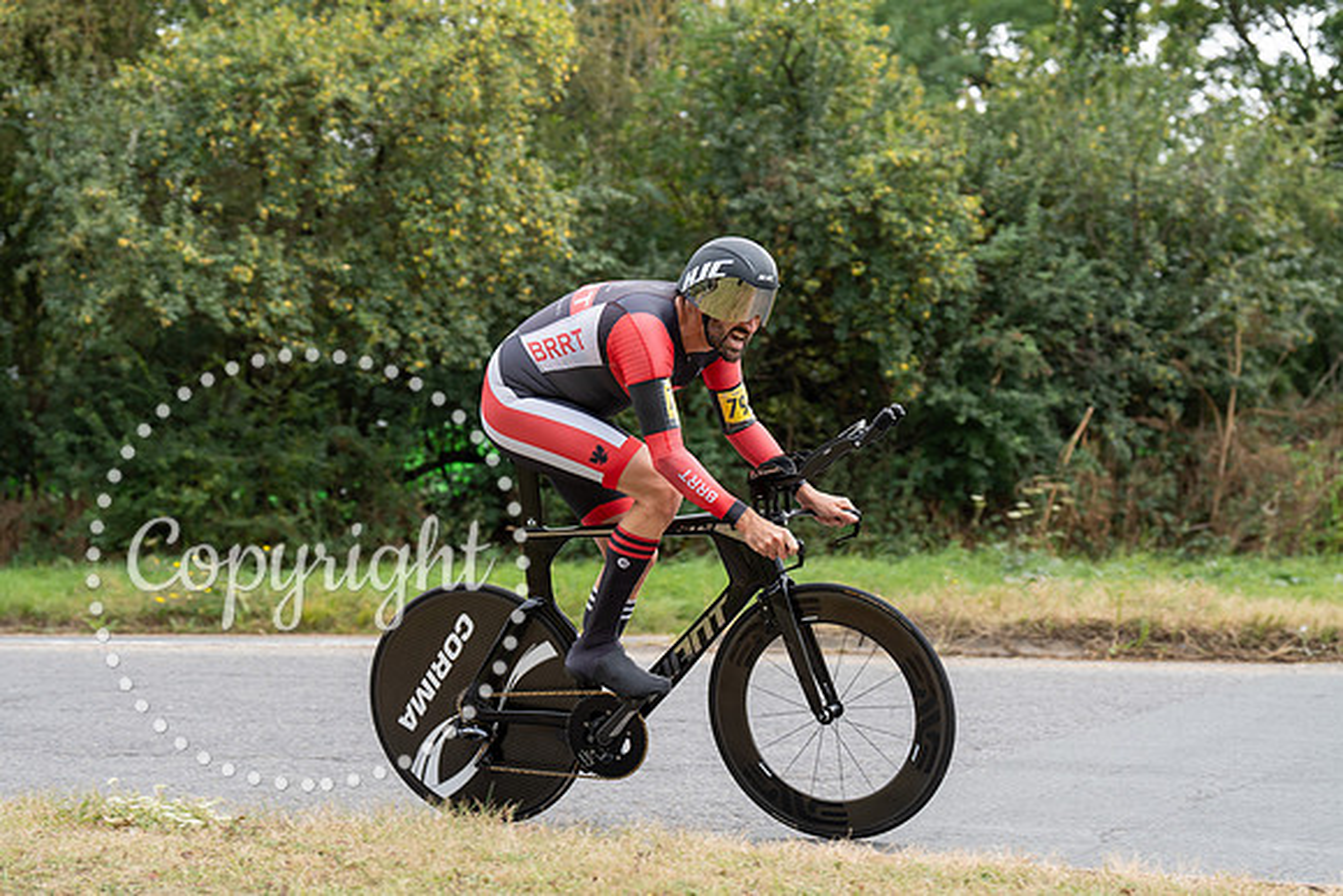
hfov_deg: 28.8
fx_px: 2612
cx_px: 672
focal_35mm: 70
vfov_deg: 19.5
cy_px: 448
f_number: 4
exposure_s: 1/1000
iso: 400
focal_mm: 70
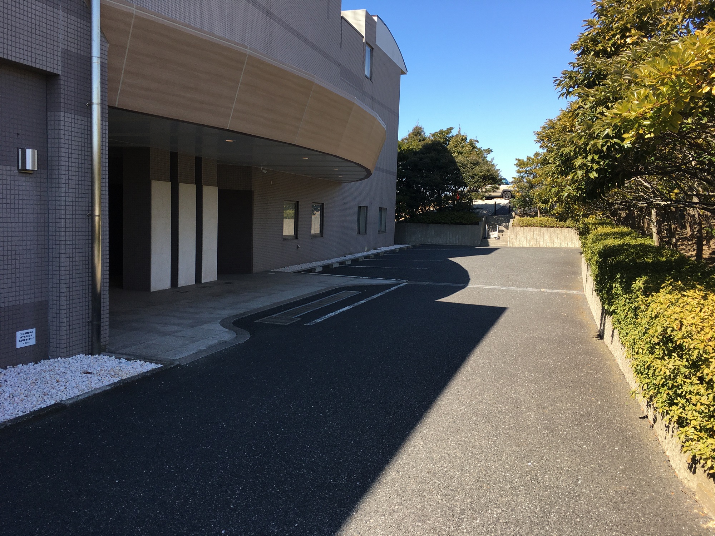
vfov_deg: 48.2
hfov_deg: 61.7
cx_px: 358
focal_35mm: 29
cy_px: 268
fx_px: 599
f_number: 2.2
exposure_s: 1/574
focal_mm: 4.15
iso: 25
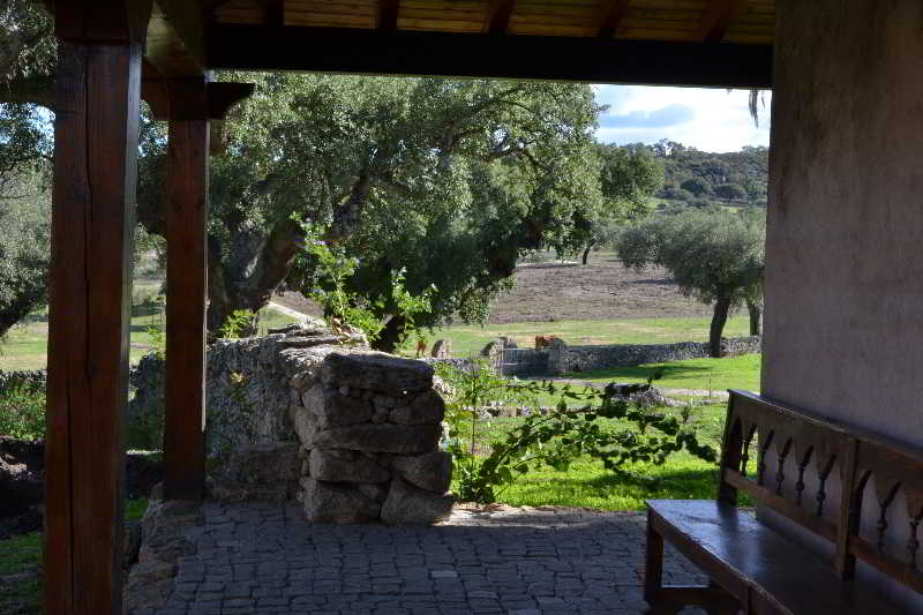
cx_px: 462
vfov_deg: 25.0
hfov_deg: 36.9
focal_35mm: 54
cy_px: 308
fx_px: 1384
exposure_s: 1/25
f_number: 22
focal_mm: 36
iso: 200
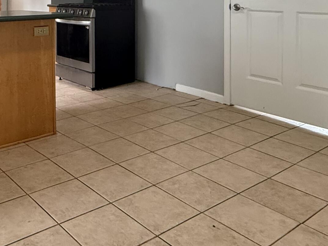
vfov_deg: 33.5
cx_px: 77
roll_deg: +0.5
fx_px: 370
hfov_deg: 46.0
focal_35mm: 39
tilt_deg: +0.6
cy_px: -3
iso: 640
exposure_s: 1/60
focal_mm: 2.22
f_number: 2.2
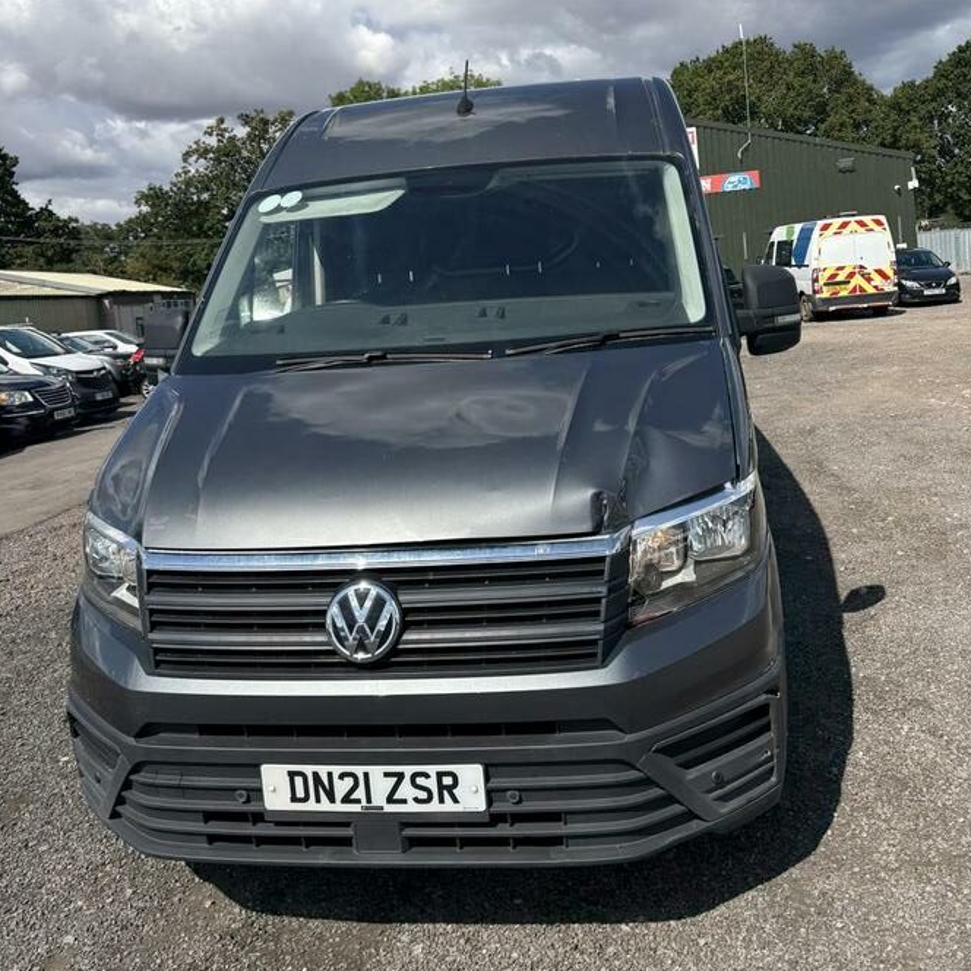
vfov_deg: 52.1
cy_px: 373
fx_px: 984
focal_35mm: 31
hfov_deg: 52.5
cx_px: 487
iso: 50
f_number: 1.6
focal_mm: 5.96
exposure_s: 1/3831
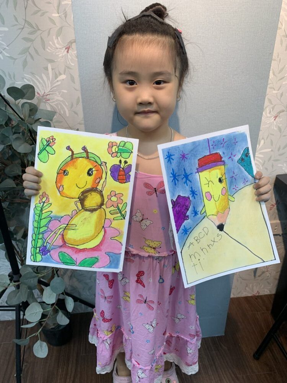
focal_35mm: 26
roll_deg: +0.8
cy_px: 192
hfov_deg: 53.1
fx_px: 287
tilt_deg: -24.8
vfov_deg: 67.3
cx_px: 144
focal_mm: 4.25
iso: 40
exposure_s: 1/122
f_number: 1.8
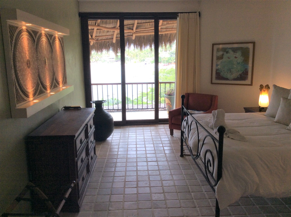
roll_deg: +2.6
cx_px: 146
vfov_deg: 44.1
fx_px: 269
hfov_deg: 56.9
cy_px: 108
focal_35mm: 32
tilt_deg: -10.6
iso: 50
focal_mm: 3.3
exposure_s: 1/100
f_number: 2.4
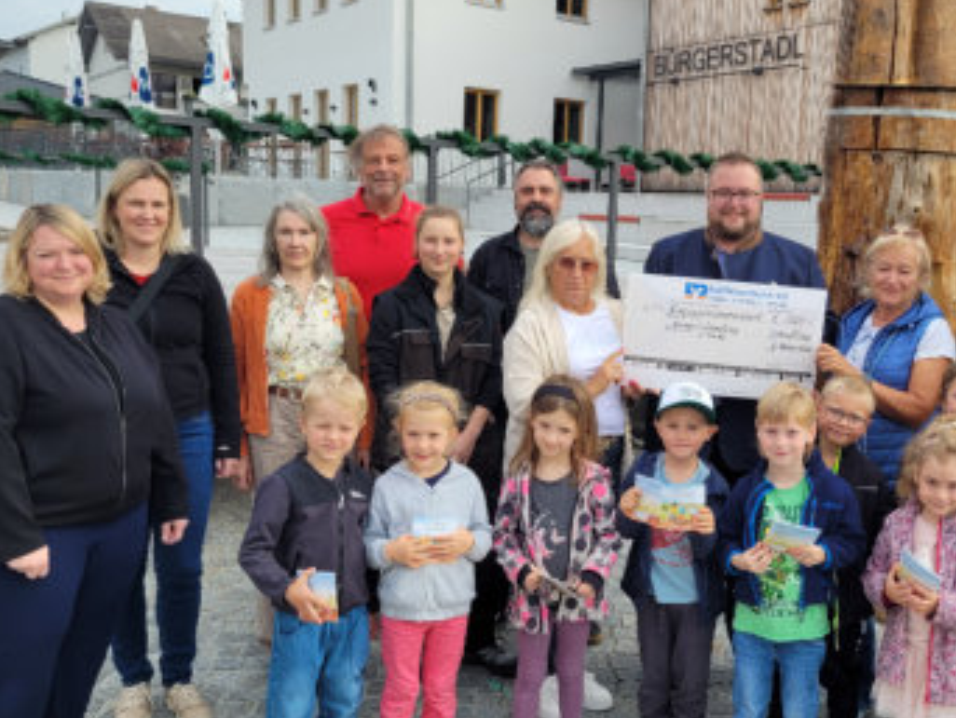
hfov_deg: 48.4
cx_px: 604
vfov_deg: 37.8
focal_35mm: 38
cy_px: 376
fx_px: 1050
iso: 40
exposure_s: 1/816
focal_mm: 5.4
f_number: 1.8
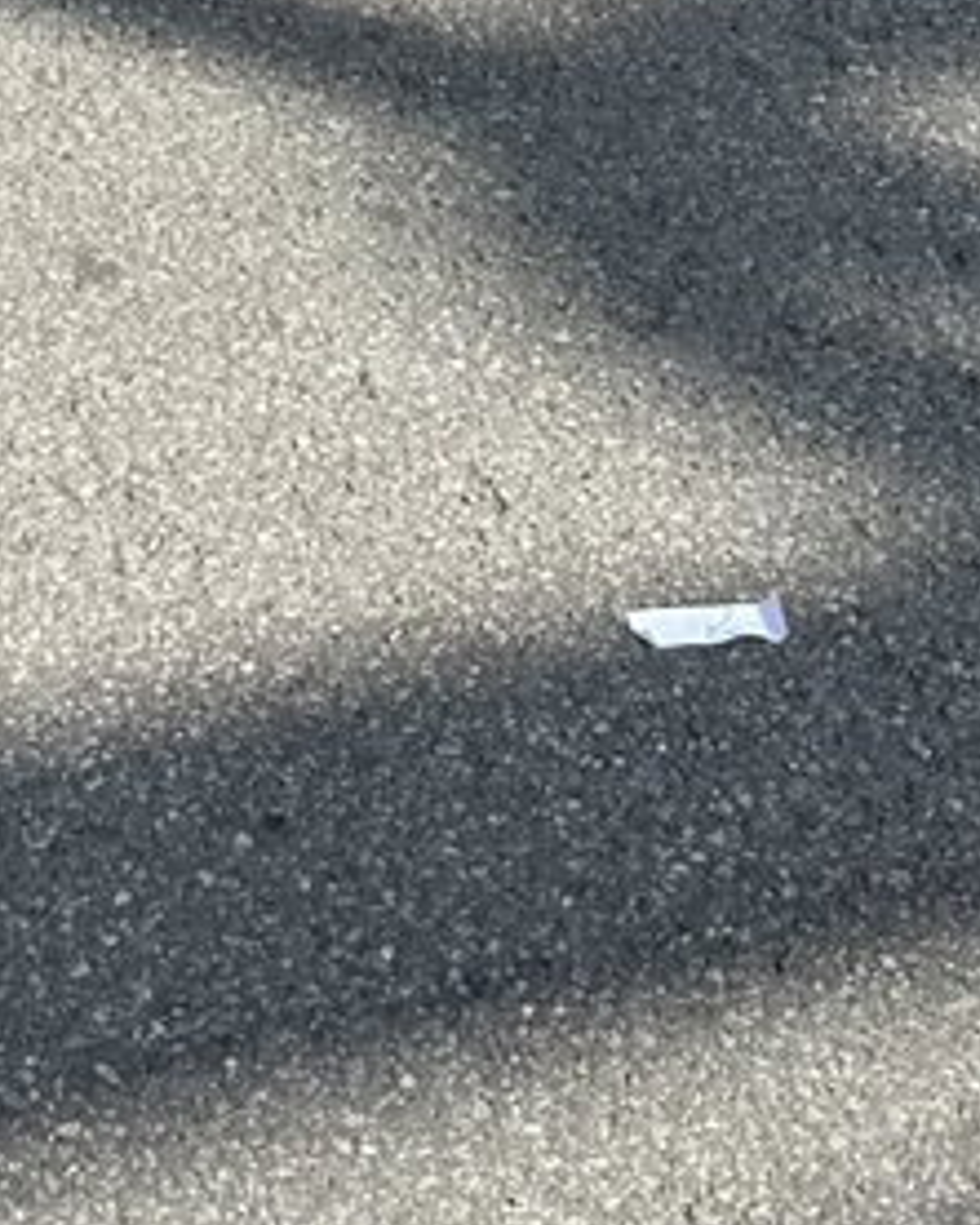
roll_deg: +1.8
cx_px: -115
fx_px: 3152
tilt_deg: -18.5
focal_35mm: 87
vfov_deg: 18.0
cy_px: -919
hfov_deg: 17.1
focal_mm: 6.86
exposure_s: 1/1880
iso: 80
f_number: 1.78
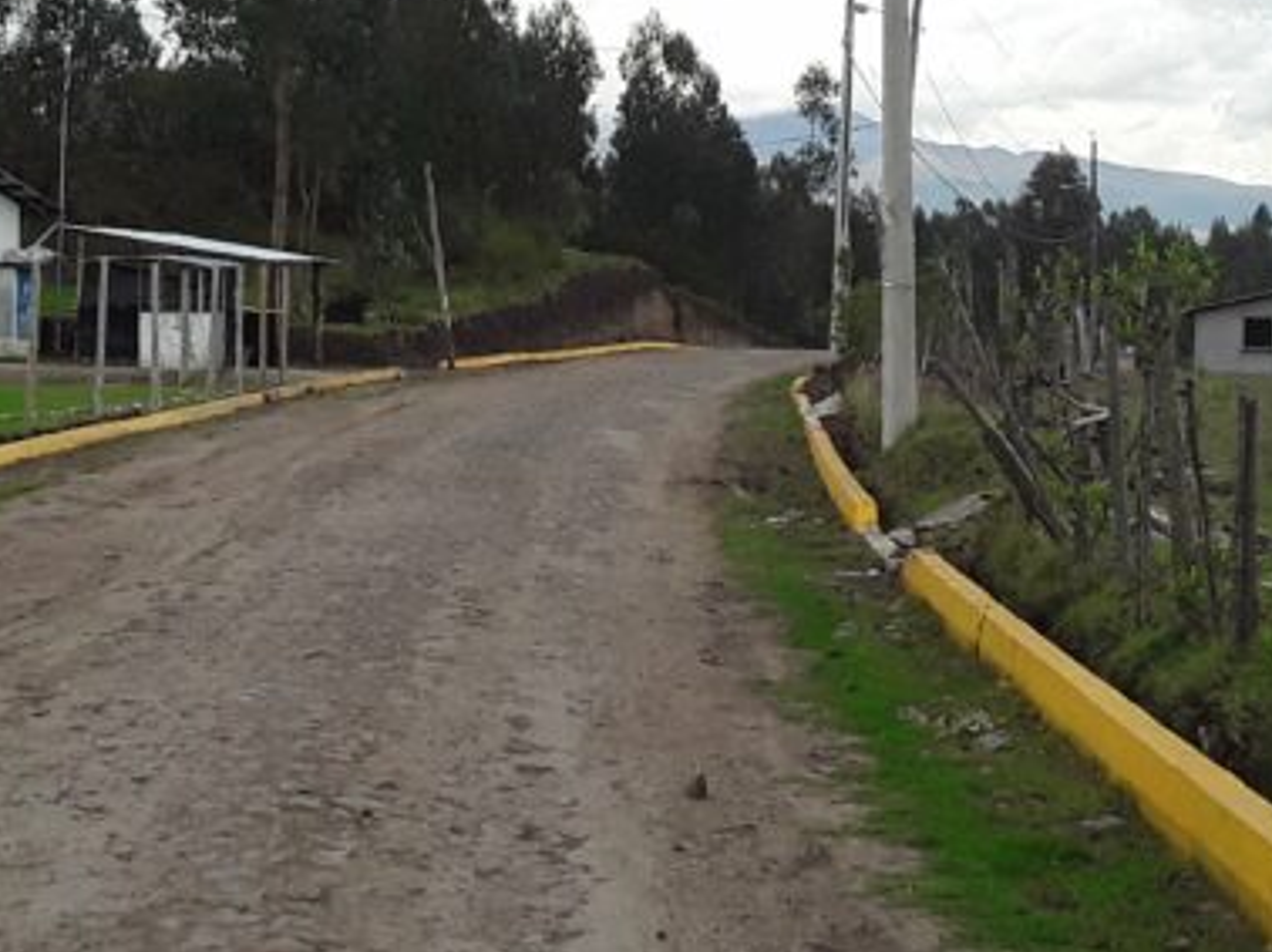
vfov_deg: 17.5
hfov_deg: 23.2
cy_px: 377
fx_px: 3085
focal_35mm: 84
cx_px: 454
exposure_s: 1/770
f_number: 2.2
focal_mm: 3.3
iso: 40
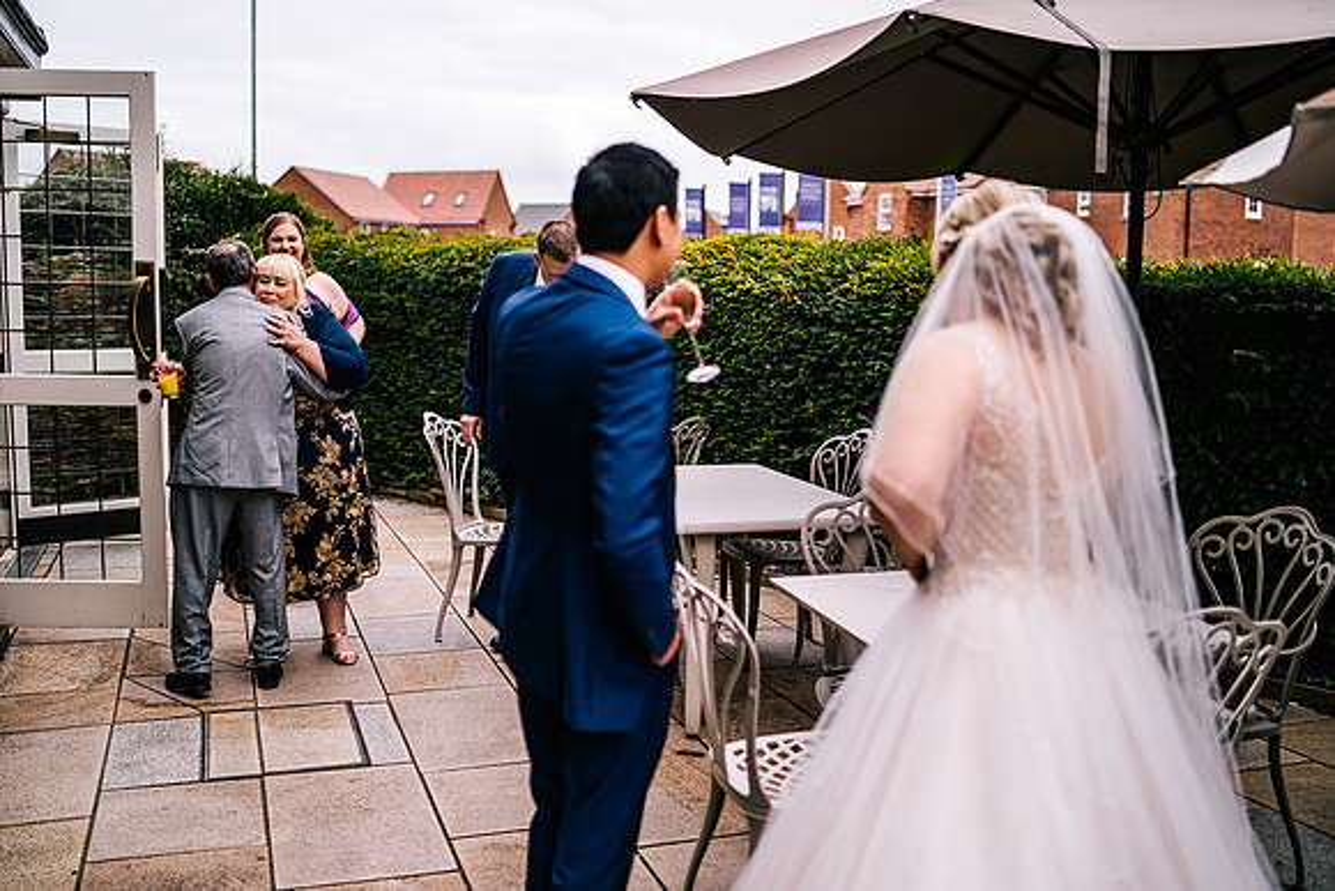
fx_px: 1323
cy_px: 446
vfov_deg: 37.2
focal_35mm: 36
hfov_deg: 53.6
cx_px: 668
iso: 100
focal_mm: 35
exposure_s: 1/2500
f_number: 1.6
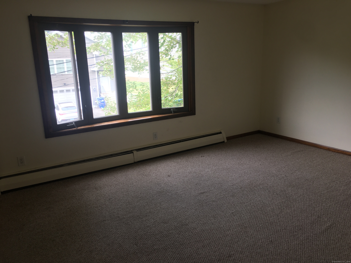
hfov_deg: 61.7
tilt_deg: -12.0
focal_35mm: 29
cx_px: 176
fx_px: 294
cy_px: 132
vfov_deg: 48.2
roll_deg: +1.7
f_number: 2.2
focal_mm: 4.15
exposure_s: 1/40
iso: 25
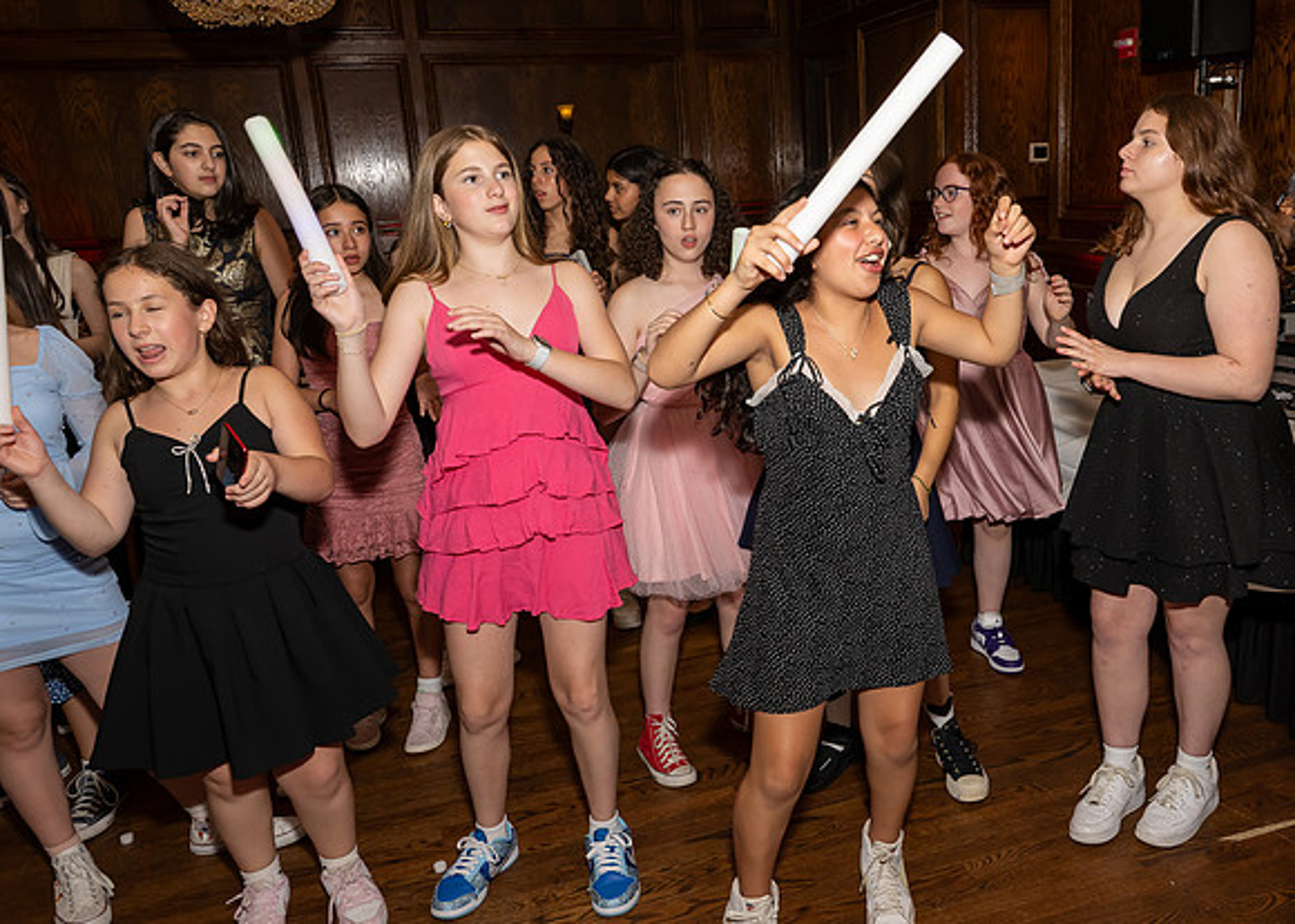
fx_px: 1091
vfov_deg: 45.9
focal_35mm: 30
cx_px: 791
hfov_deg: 60.7
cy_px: 456
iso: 640
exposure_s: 1/250
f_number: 8
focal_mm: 24
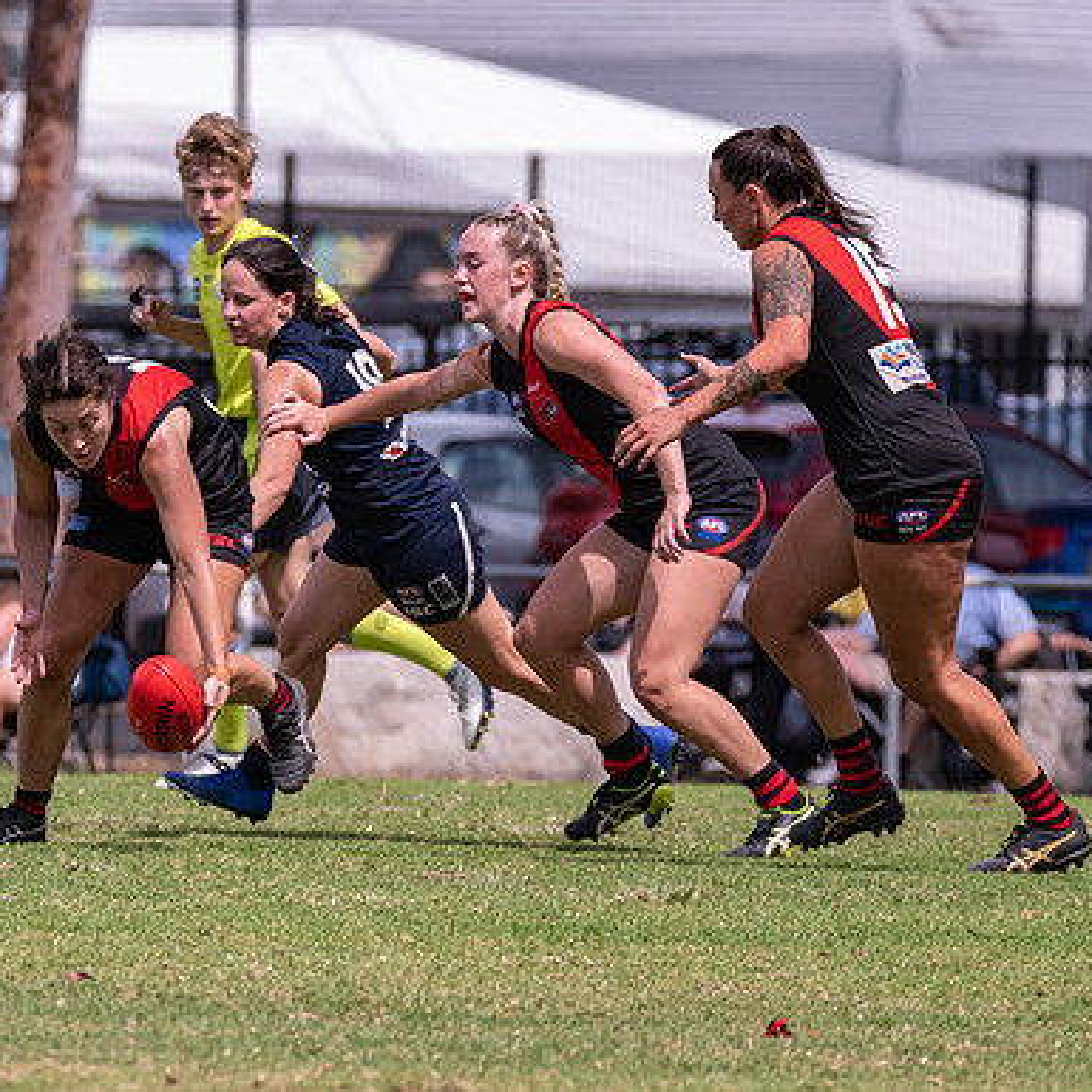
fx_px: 23841
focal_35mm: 668
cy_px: 745
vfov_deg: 2.6
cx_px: 108
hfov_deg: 2.6
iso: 800
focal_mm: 300
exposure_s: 1/3200
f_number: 6.3
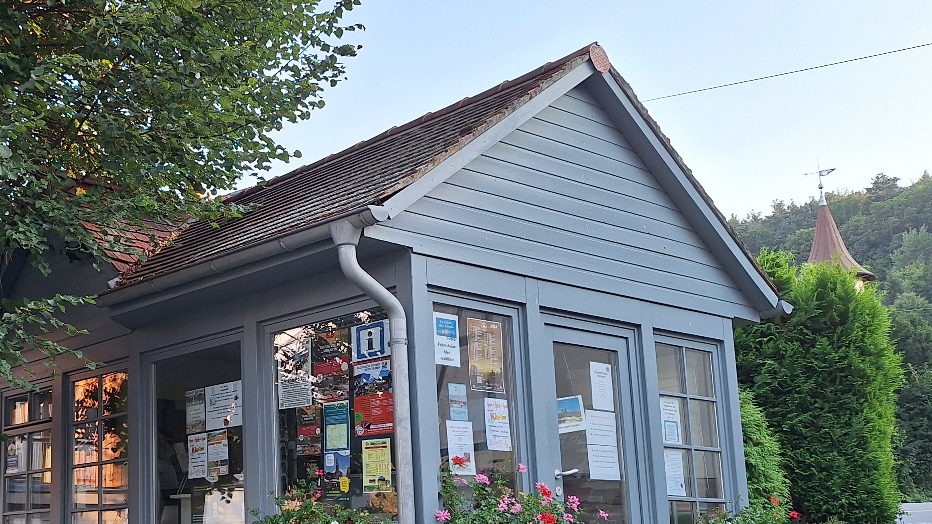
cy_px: 352
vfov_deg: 26.9
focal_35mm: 44
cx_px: 171
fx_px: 1087
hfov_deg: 43.9
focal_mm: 5.54
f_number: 1.8
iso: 40
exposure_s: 1/358
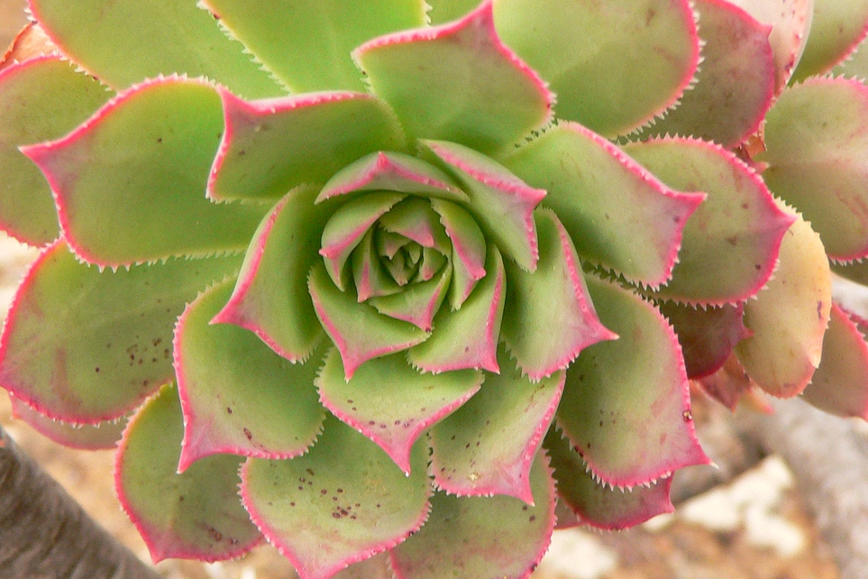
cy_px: 309
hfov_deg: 38.2
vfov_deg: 26.0
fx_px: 1254
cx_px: 438
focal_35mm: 52
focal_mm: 6.2
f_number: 2.8
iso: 200
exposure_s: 1/60
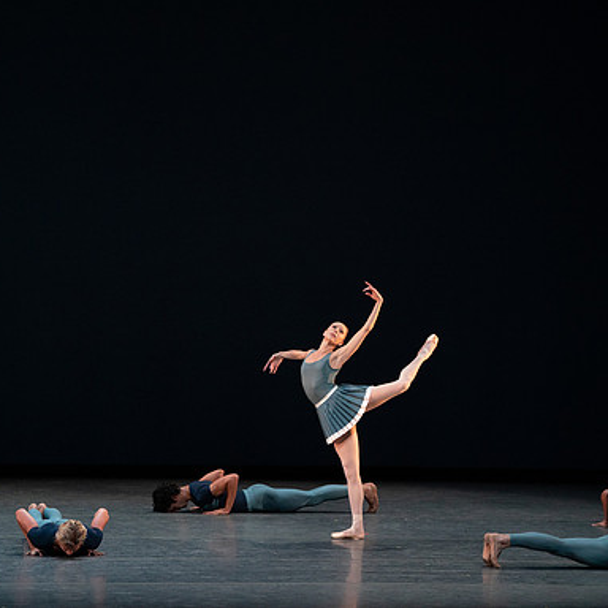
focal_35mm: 268
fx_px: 5326
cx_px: 359
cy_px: 303
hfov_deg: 6.5
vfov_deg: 6.5
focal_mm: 209
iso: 5000
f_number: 7.1
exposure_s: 1/400
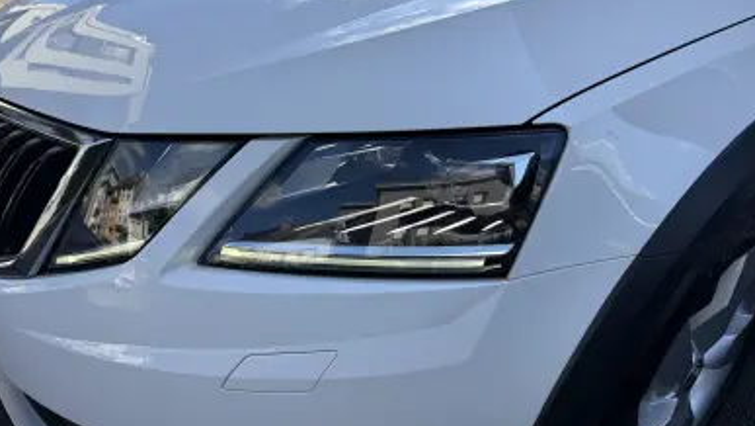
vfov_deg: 42.9
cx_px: 369
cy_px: 195
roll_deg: +0.2
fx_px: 541
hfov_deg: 69.8
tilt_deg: -21.3
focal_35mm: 27
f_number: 1.78
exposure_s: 1/1949
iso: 80
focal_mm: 6.76
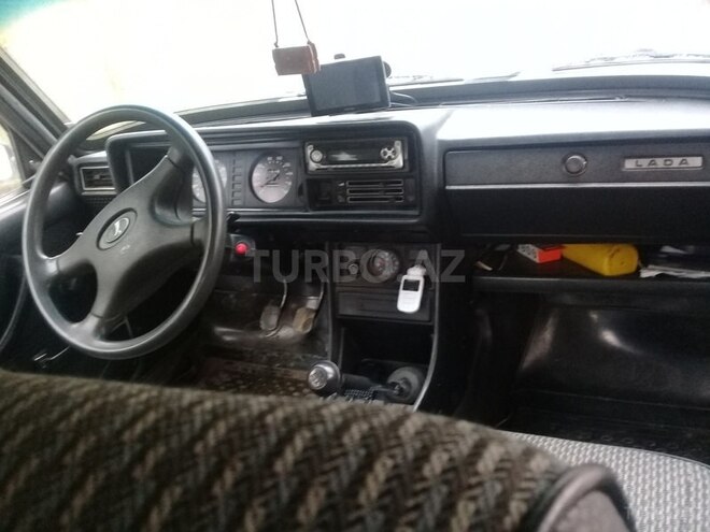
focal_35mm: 31
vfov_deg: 45.4
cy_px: 266
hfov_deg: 58.4
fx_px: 636
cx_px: 355
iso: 200
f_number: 2.2
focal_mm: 3.3
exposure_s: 1/33
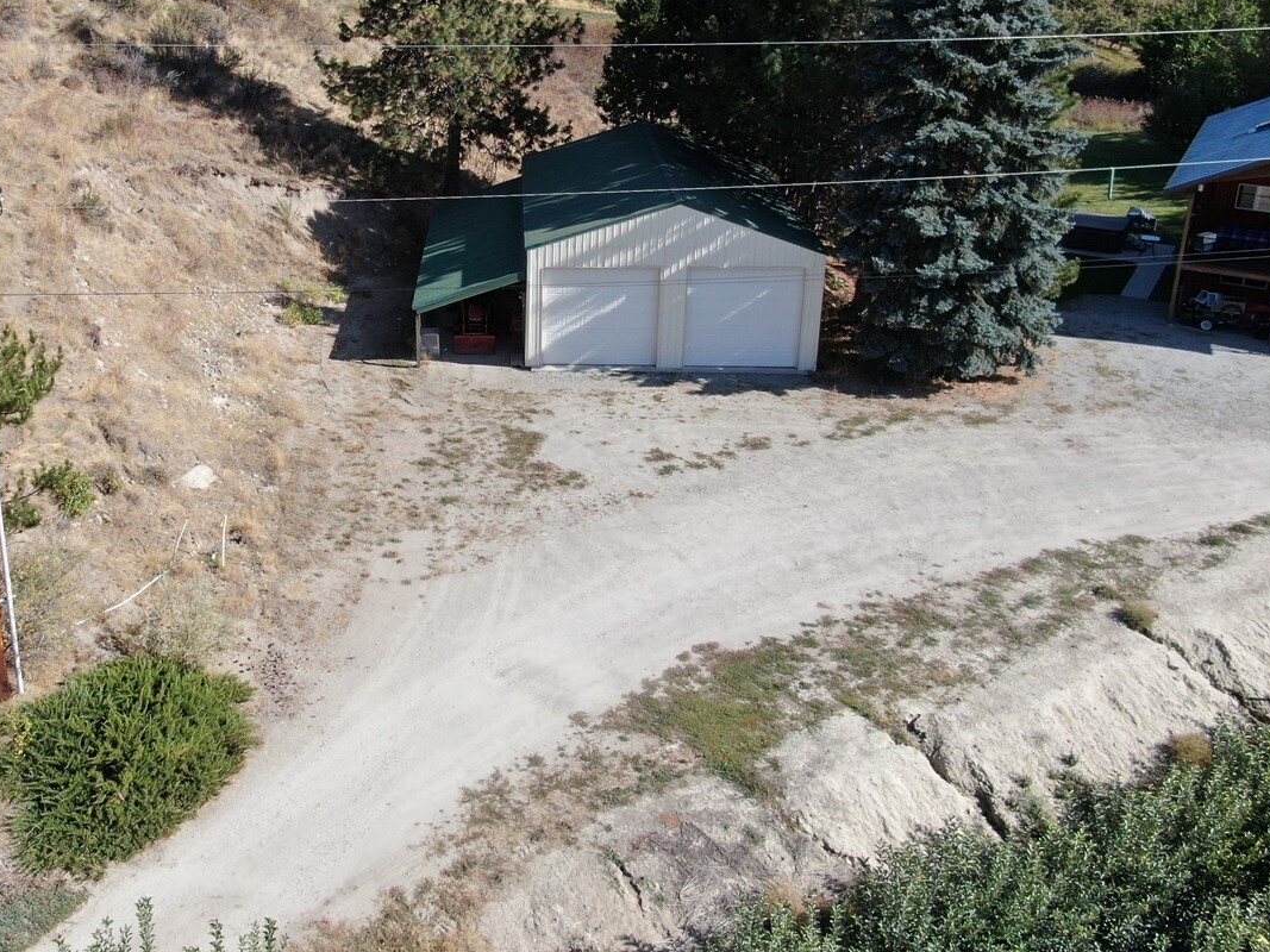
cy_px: 333
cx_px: 468
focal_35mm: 36
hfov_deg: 50.8
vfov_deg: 39.3
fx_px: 1321
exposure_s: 1/1000
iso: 110
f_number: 2.8
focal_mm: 4.39
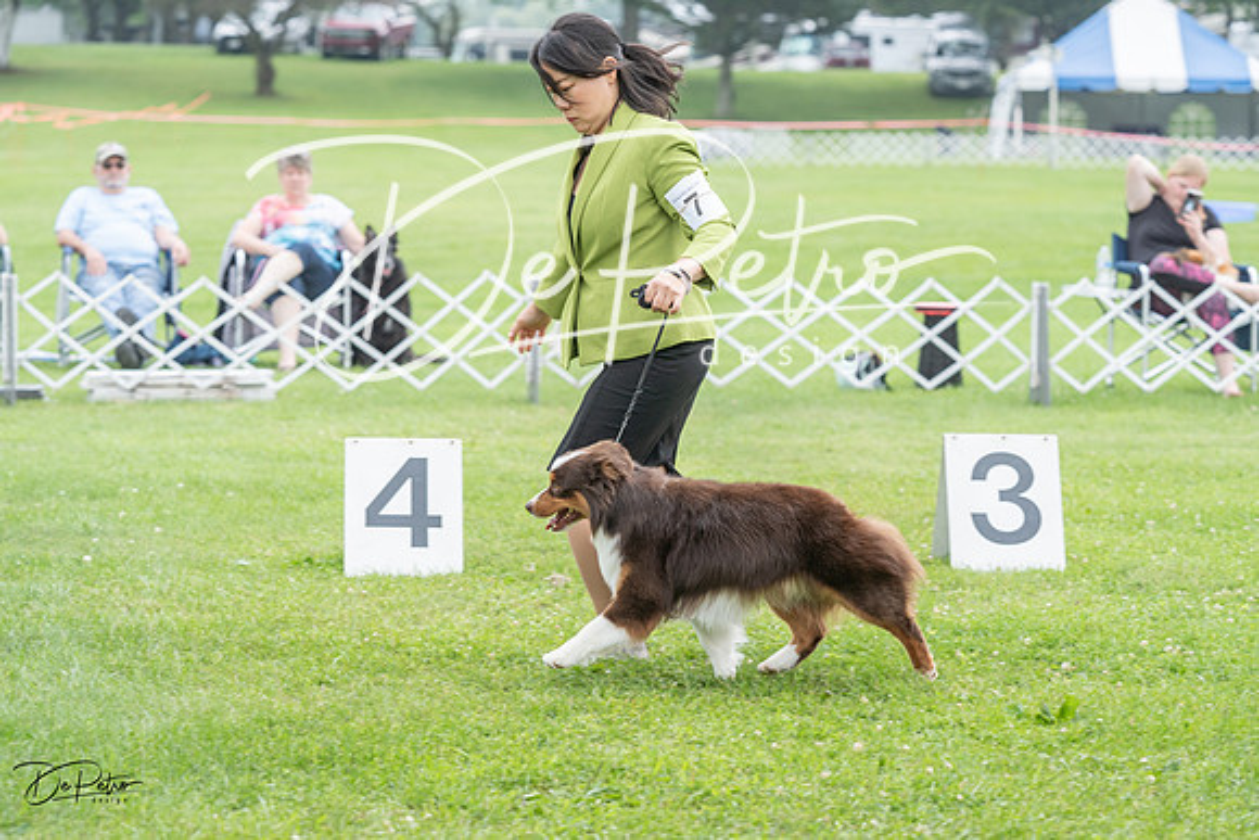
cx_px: 630
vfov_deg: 13.1
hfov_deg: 19.6
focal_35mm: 104
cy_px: 420
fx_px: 3653
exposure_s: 1/400
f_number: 4.5
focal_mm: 99
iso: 400
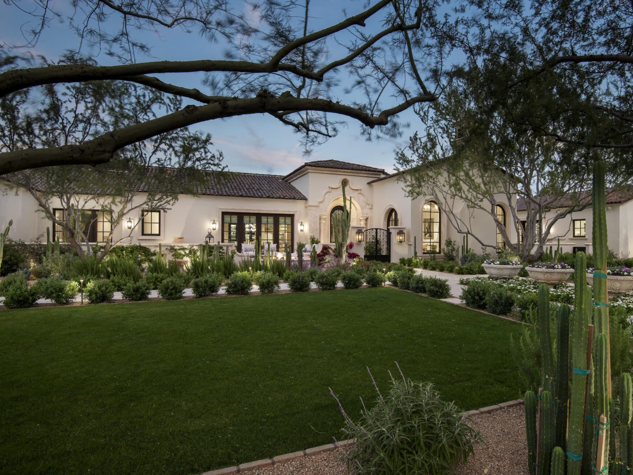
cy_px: 236
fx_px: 384
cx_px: 349
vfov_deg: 63.4
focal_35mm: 21
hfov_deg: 78.8
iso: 100
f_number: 14
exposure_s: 1/3
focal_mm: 19
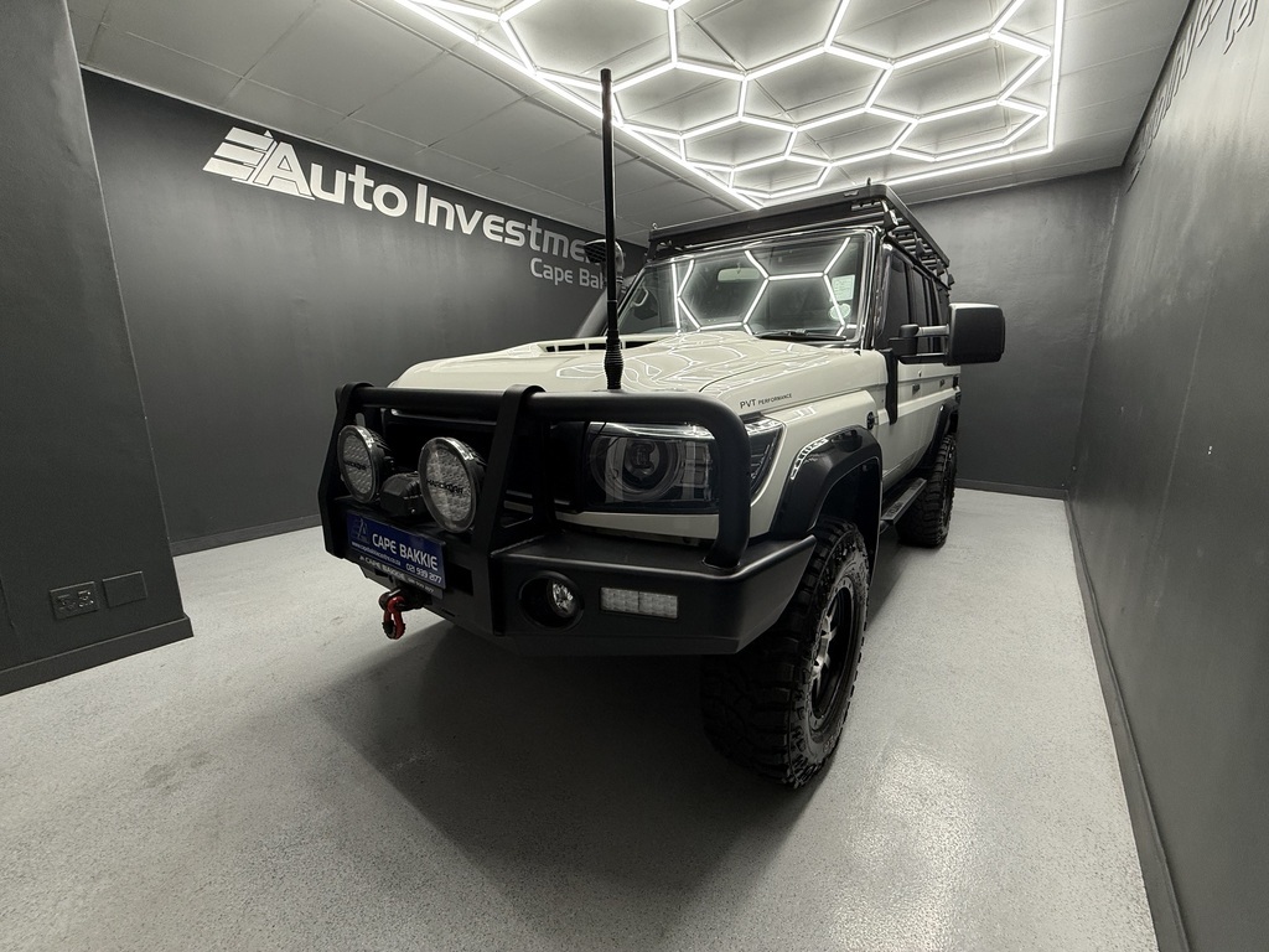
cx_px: 634
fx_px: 513
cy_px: 476
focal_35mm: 14
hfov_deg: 102.1
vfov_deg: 85.7
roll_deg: +0.4
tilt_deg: -11.3
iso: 125
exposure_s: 1/100
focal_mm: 2.22
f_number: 2.2
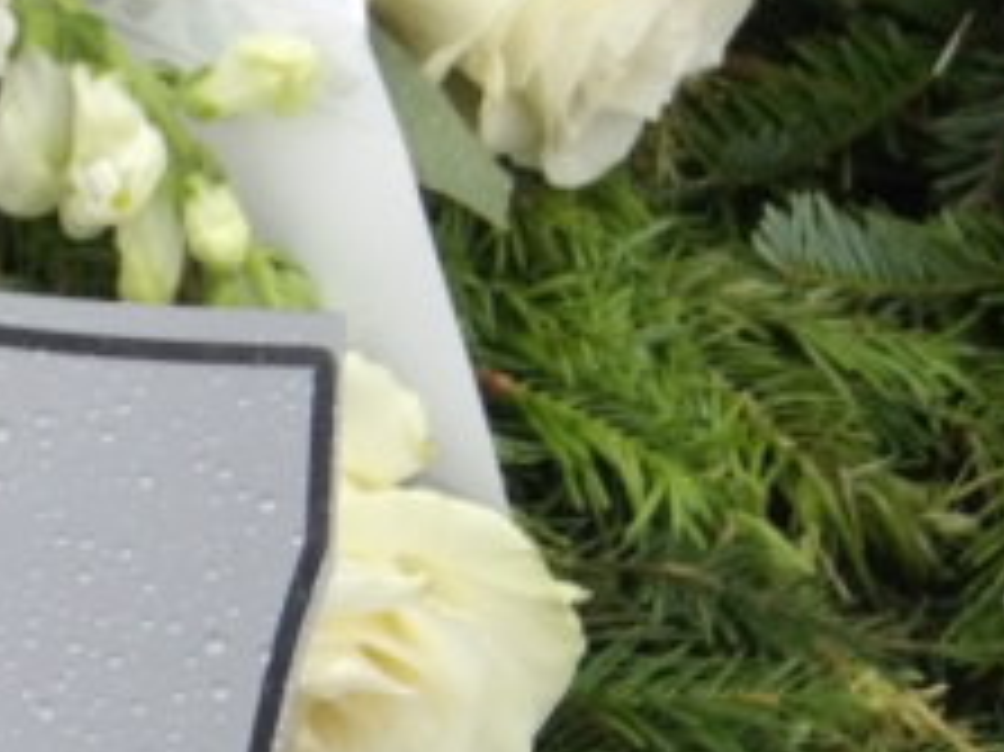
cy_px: 1054
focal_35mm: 310
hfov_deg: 6.3
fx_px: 8986
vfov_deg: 4.8
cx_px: -374
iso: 1248
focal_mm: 19.6
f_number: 23.2
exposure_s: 1/60
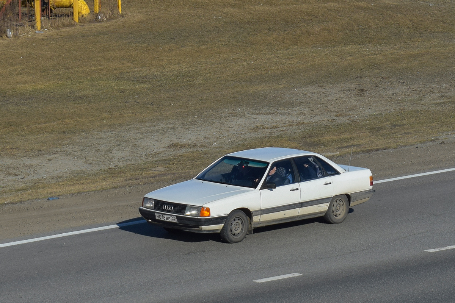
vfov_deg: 16.6
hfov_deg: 24.6
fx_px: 1043
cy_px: 152
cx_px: 228
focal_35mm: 82
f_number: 8
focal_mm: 55
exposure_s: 1/1250
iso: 200
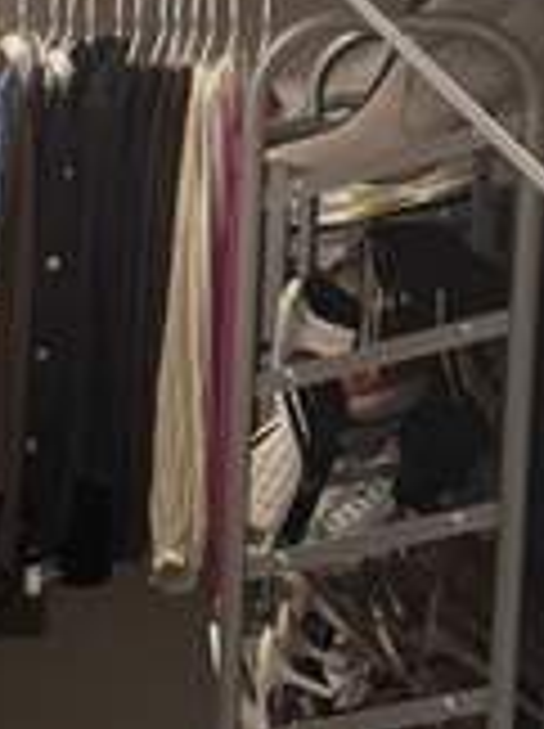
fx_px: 1996
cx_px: -175
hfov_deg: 14.8
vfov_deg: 20.6
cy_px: 216
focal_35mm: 95
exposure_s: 1/60
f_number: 1.78
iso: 500
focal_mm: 6.76
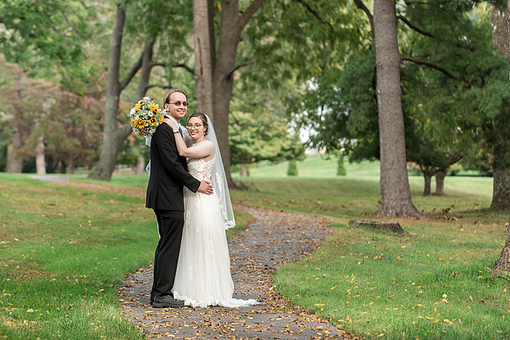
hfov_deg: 14.4
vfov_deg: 9.6
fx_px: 2024
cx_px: 249
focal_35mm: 143
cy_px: 159
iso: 400
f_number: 4
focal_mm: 125
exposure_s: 1/320
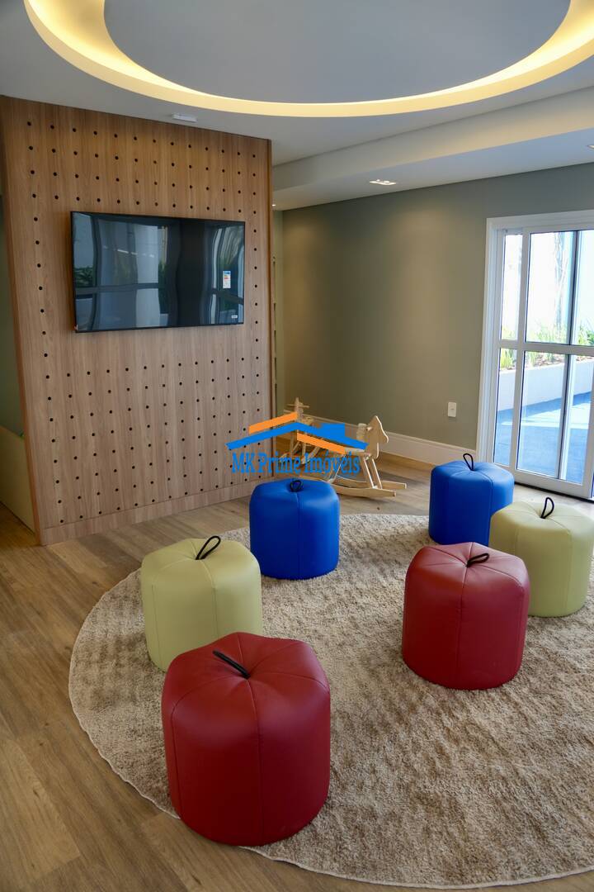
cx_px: 297
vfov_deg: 73.7
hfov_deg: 53.1
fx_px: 594
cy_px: 446
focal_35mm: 24
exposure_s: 1/160
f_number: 4
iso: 400
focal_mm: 16
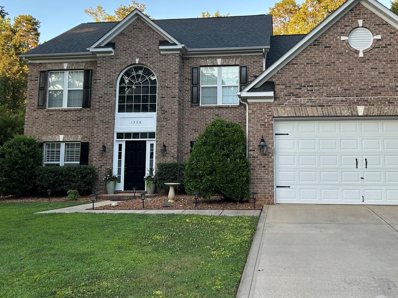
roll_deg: +0.3
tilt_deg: +7.1
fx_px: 414
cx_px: 230
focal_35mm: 36
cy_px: 122
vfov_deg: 39.5
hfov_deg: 51.2
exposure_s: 1/151
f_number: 1.5
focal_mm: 5.7
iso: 32
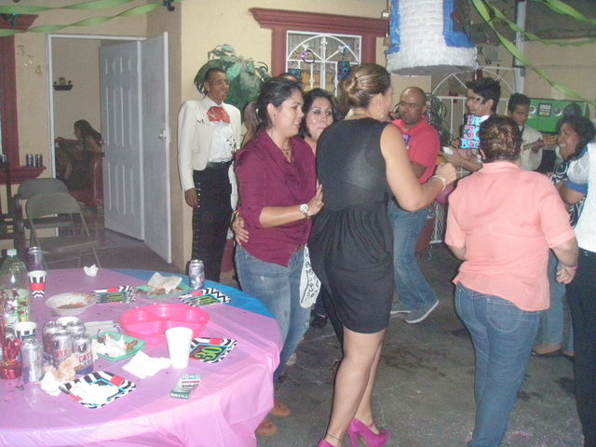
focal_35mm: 38
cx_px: 298
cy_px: 224
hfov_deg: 49.0
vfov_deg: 37.7
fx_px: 654
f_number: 3.5
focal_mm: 6.7
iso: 800
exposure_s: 1/30
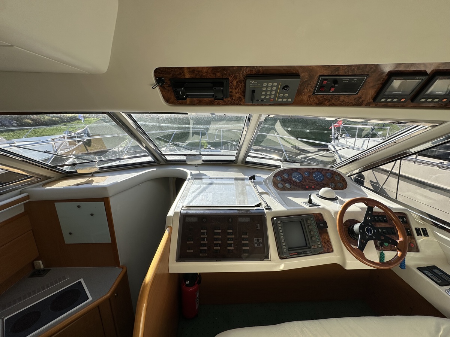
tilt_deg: -14.6
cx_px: 225
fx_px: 182
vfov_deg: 85.7
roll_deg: +0.7
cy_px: 168
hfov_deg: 102.1
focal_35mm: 14
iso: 40
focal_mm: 2.22
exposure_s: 1/1289
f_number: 2.2
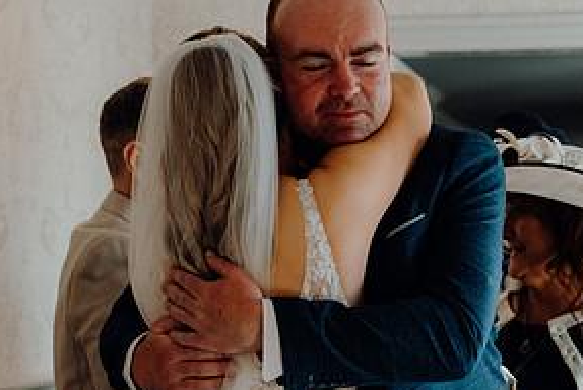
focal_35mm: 107
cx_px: 319
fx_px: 1735
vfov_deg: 12.8
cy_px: 259
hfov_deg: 19.1
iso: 640
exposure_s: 1/200
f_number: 3.5
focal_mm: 53
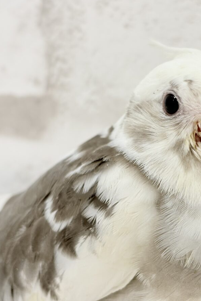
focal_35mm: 73
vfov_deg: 27.7
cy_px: 150
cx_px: 175
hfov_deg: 18.4
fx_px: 611
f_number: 1.6
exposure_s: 1/50
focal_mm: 5.96
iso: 50
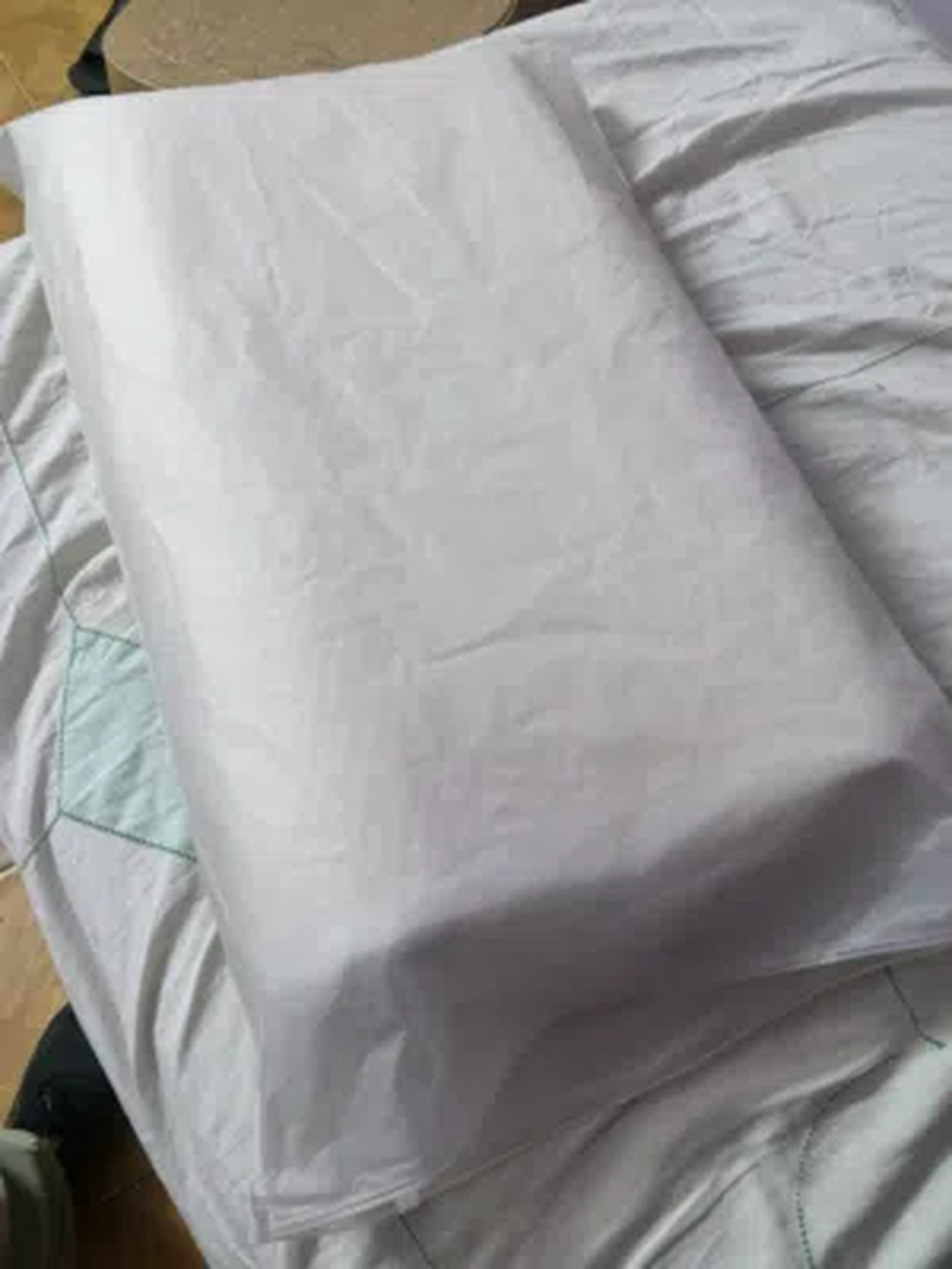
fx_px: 843
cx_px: 476
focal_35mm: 23
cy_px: 634
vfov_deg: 73.9
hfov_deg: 58.9
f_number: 1.6
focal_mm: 4.09
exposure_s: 1/33.3
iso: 661
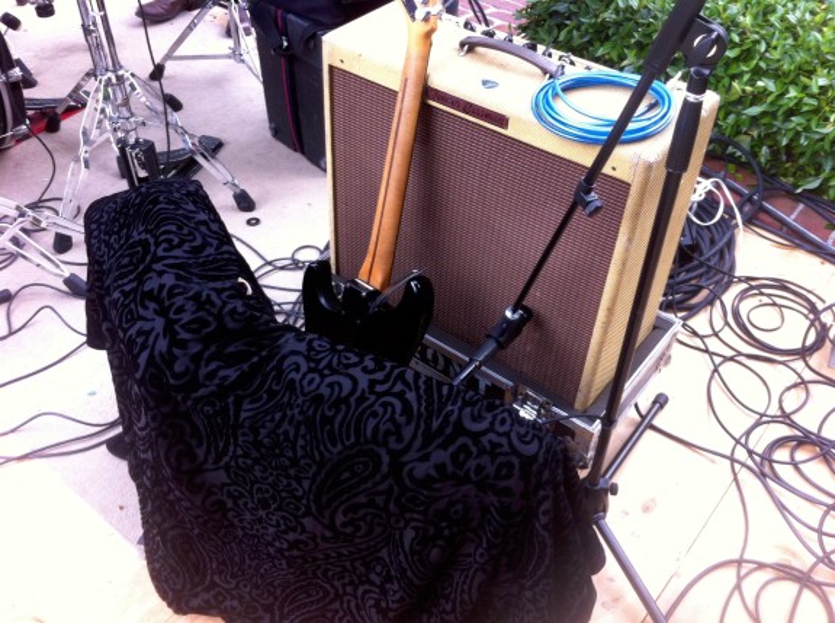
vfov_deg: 40.6
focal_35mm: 35
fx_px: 843
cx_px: 418
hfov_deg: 52.7
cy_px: 312
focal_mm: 3.85
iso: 100
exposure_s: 1/40
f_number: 2.8
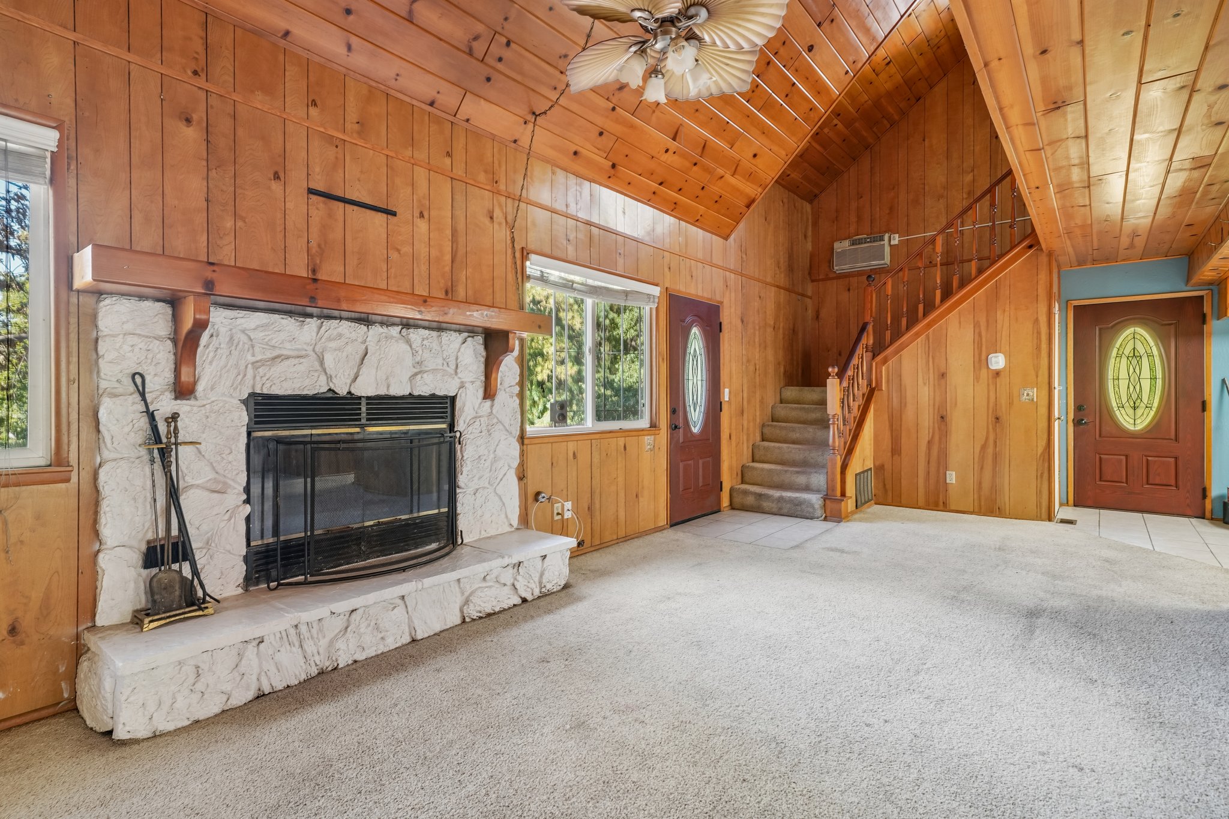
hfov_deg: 93.3
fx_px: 580
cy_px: 410
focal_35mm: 17
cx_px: 614
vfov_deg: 70.4
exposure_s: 1/5
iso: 400
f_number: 8
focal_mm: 17
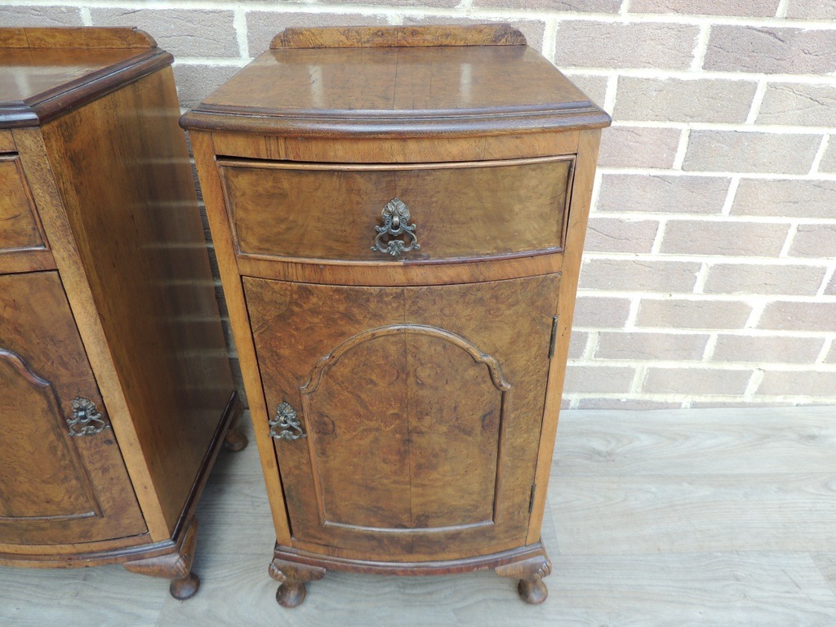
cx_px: 418
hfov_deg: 71.6
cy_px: 314
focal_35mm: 24
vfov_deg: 56.8
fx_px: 580
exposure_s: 1/80
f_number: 3
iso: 100
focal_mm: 4.3
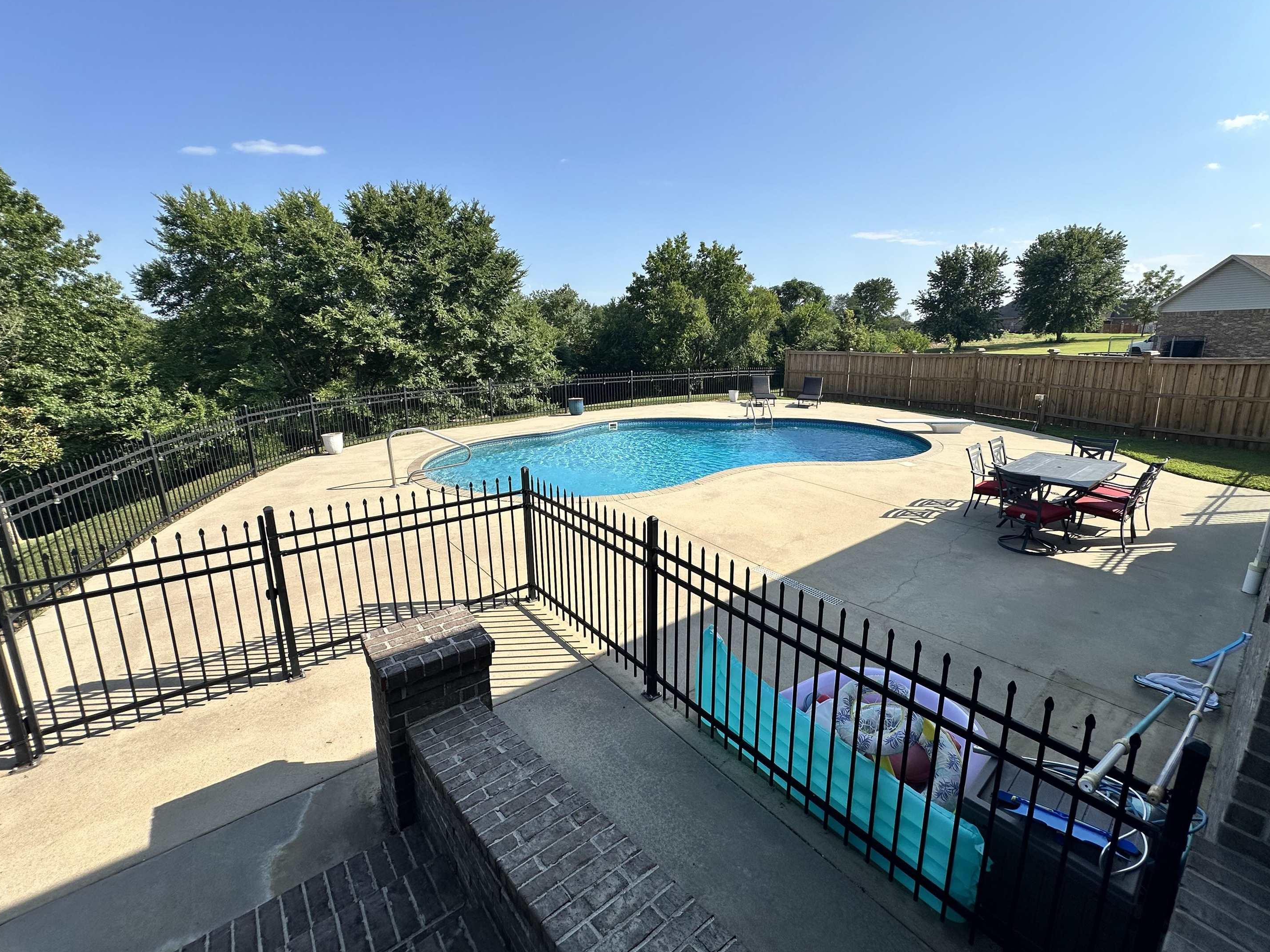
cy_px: 456
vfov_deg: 81.7
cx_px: 664
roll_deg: -1.2
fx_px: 550
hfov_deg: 98.1
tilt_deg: -12.8
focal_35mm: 15
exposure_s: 1/1770
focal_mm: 2.22
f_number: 2.2
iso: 50
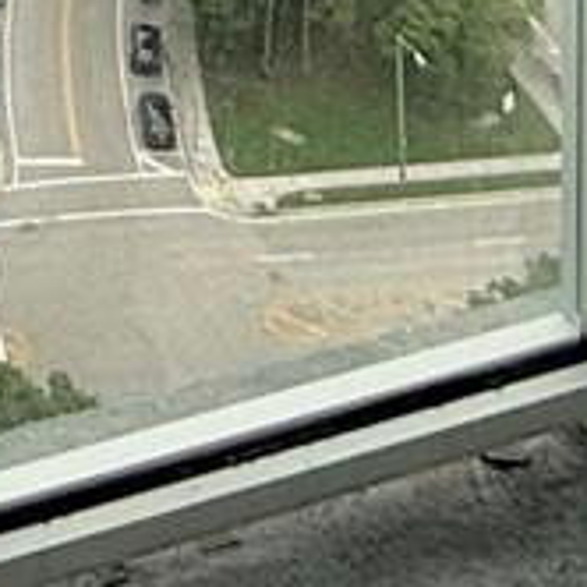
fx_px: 2283
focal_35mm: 119
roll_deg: +0.2
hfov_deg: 13.8
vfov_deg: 10.6
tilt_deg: -1.9
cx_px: -272
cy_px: -1139
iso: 50
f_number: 2.2
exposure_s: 1/99
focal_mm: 2.22
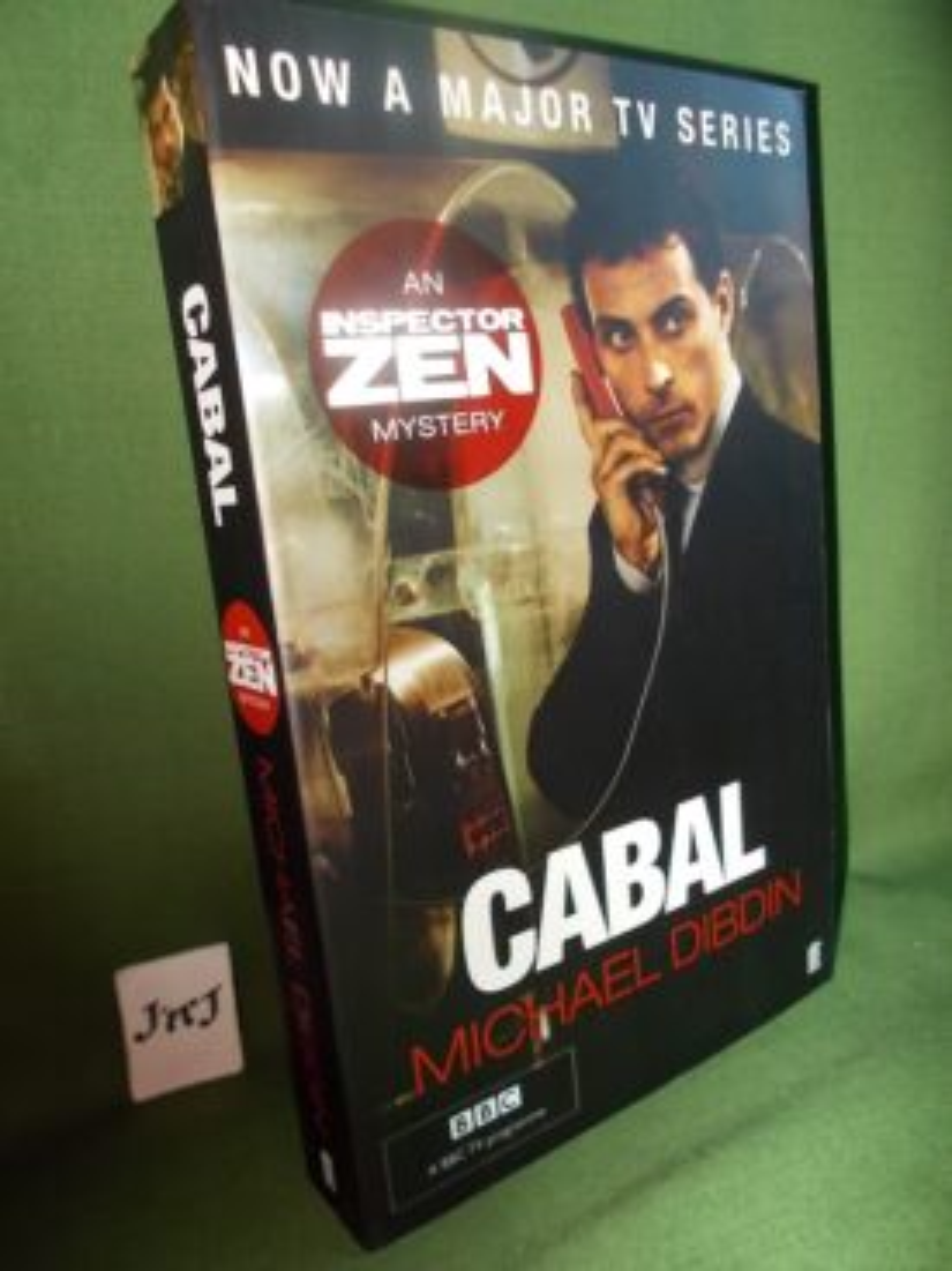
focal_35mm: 26
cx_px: 476
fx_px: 954
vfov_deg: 67.3
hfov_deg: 53.0
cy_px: 636
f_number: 3.2
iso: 200
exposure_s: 1/25
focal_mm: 4.6
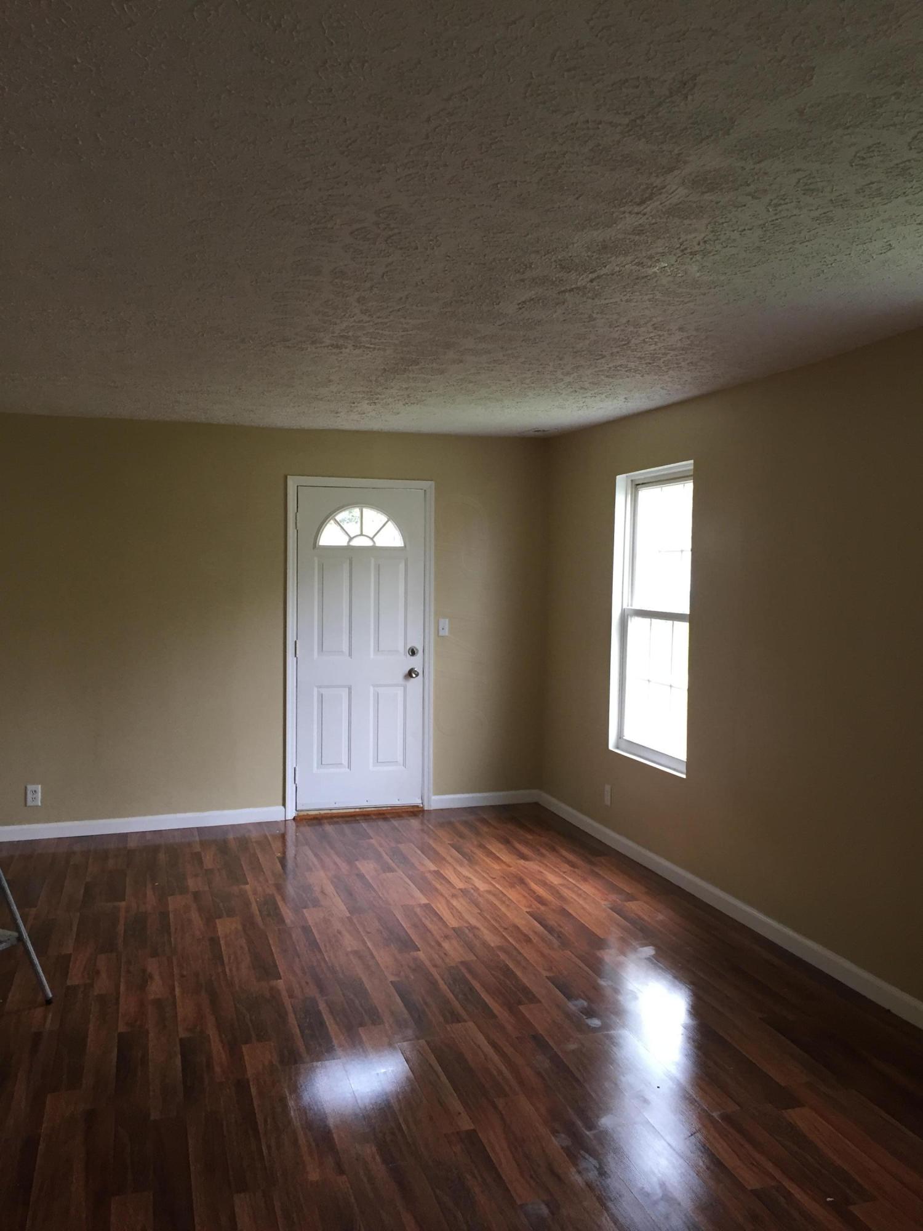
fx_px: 1031
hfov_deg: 48.2
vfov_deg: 61.7
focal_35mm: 29
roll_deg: -0.2
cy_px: 616
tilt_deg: -1.7
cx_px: 462
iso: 50
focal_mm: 4.15
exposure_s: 1/30
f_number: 2.2
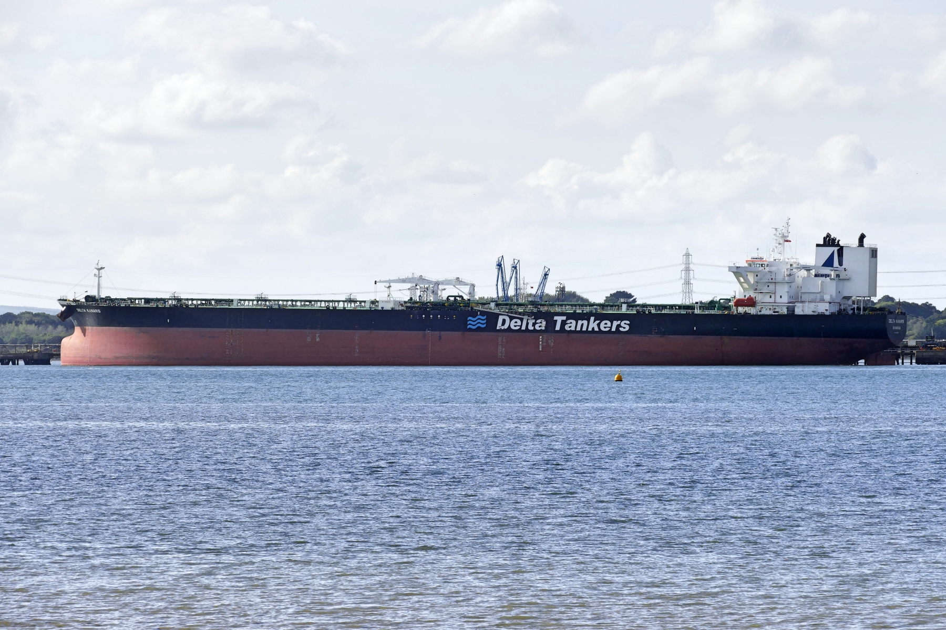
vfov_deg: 6.2
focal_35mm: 221
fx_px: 5807
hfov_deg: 9.3
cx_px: 473
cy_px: 315
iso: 125
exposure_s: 1/800
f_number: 5.6
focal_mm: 80.51
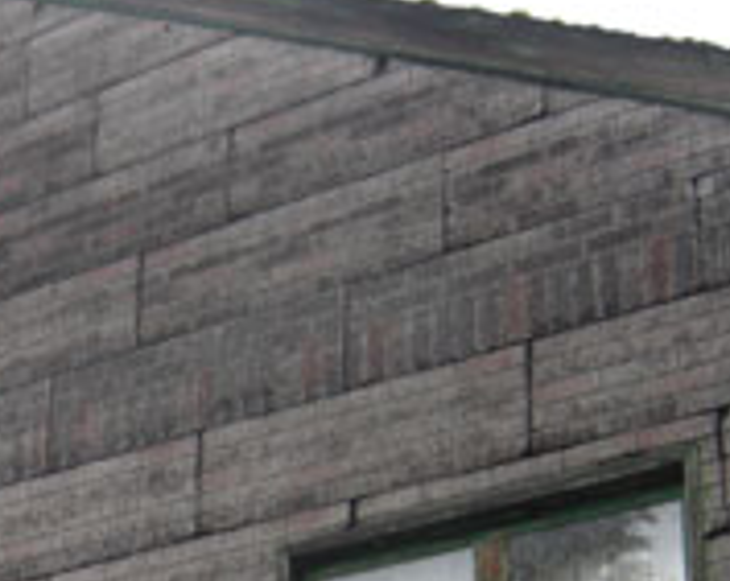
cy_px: 678
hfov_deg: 17.9
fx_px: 2265
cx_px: 12
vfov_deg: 14.2
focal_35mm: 105
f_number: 2.8
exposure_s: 1/200
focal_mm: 7.9
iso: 80
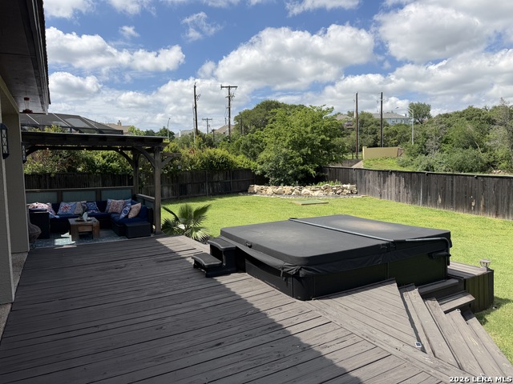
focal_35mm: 24
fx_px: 356
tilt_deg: -4.9
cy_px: 192
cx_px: 256
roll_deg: +1.9
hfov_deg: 71.6
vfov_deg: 56.8
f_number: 1.78
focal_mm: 6.76
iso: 80
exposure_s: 1/4405
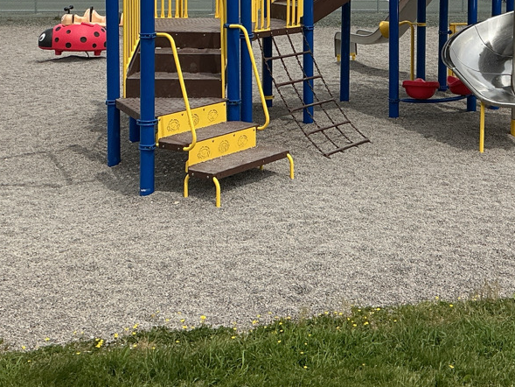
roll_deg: -0.7
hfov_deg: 30.5
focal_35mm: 63
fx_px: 937
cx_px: 337
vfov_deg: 22.4
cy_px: 3
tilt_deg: -2.7
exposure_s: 1/3534
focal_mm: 3
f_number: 1.8
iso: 25
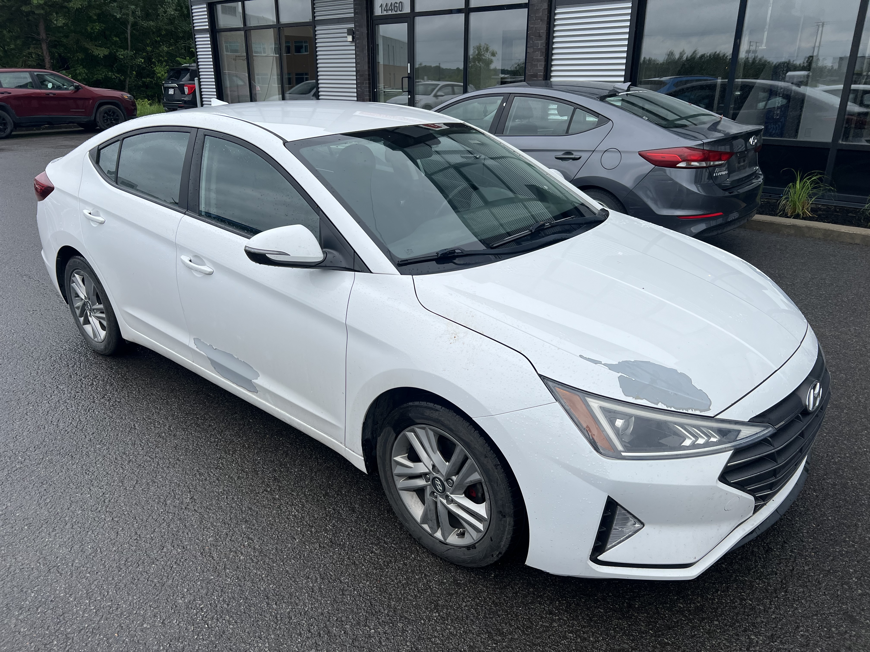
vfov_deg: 53.1
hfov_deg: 67.3
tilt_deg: -19.2
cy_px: 326
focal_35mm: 26
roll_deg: +0.7
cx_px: 435
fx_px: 653
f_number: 1.5
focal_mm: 5.7
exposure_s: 1/1972
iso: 50
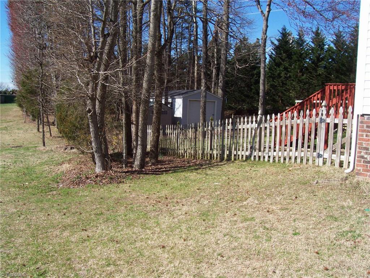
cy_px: 139
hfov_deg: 54.0
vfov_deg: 41.8
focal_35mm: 34
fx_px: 363
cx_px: 185
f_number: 5.1
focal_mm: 5.6
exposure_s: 1/350
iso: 80
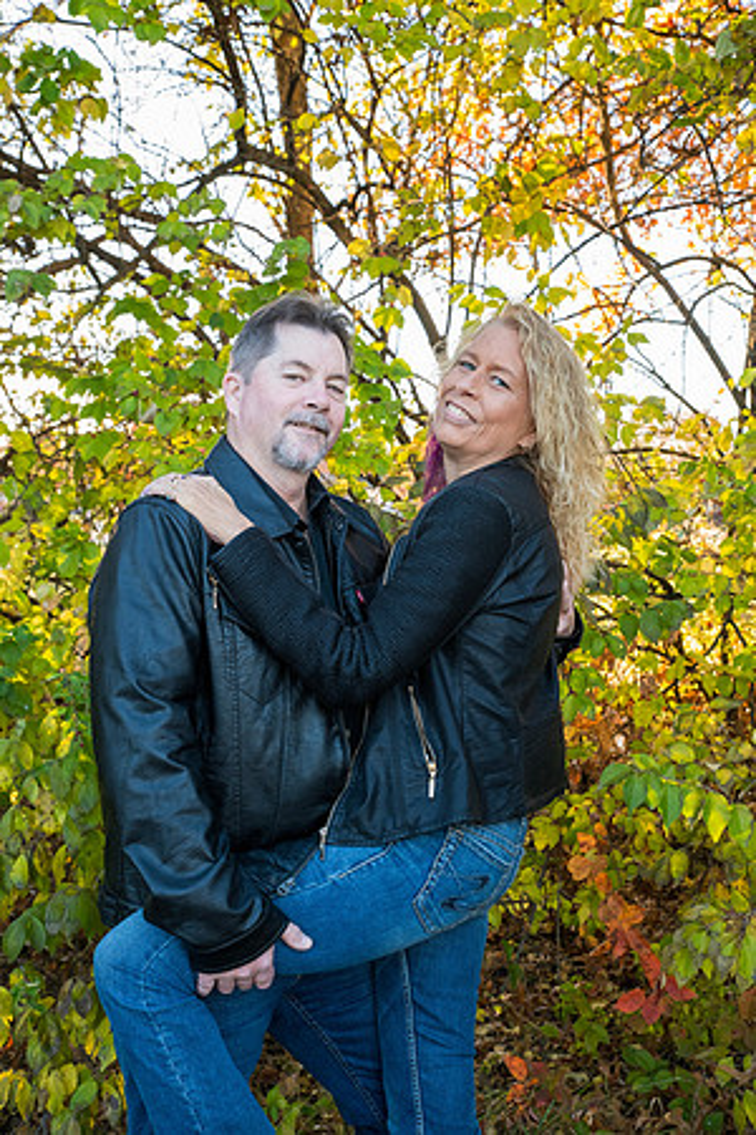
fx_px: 1449
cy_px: 568
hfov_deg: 29.2
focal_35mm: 46
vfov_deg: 42.7
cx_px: 378
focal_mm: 46
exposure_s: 1/200
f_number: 6.3
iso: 2000
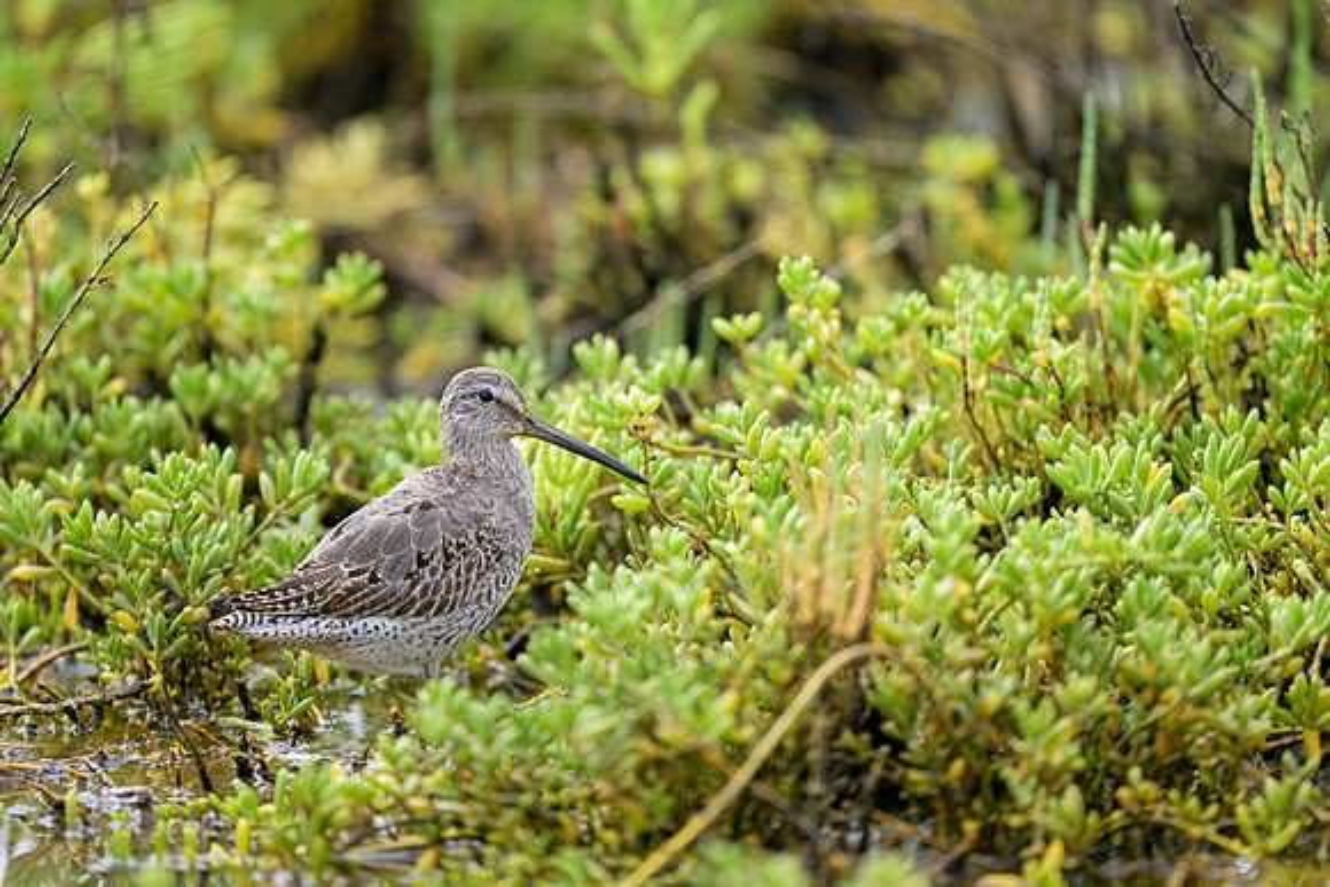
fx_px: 26041
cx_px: 684
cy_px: 451
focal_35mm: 705
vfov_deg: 2.0
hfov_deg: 2.9
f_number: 4
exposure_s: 1/1000
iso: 250
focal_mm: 560
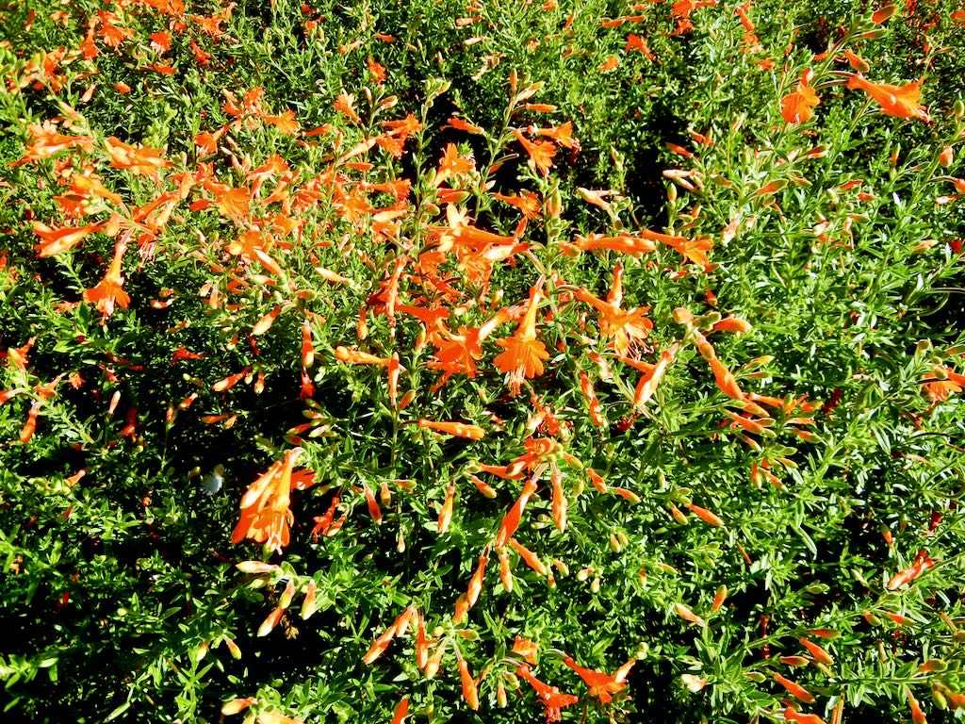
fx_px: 836
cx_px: 482
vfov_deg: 46.8
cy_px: 362
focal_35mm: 30
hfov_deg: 60.0
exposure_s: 1/561
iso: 160
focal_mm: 5.4
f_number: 3.5
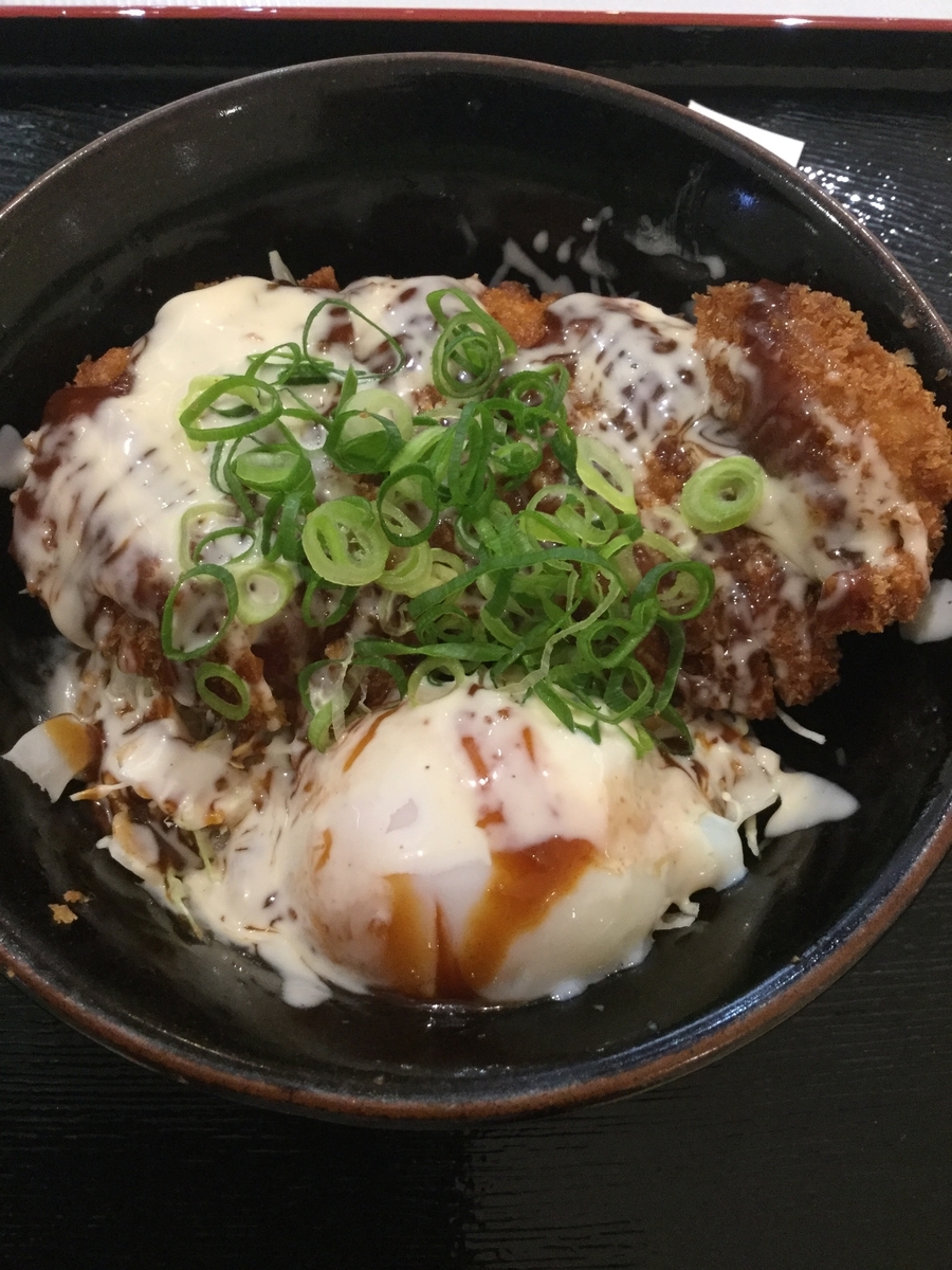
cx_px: 476
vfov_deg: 58.4
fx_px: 1137
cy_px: 635
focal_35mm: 31
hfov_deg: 45.4
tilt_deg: -65.3
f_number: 2.4
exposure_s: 1/30
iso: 160
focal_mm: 3.3
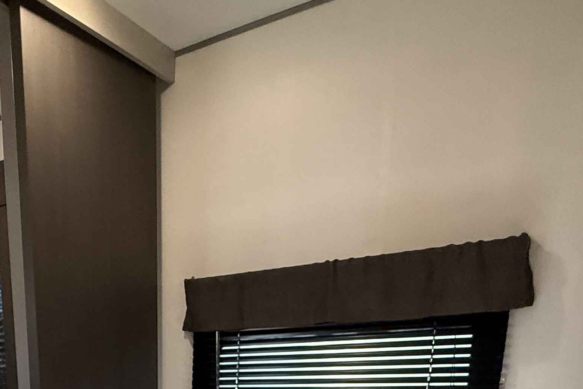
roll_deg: +3.1
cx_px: 59
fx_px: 615
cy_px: 497
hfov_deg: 45.9
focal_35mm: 38
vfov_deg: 29.0
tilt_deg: -11.1
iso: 500
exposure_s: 1/99
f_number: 2.2
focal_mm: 2.22
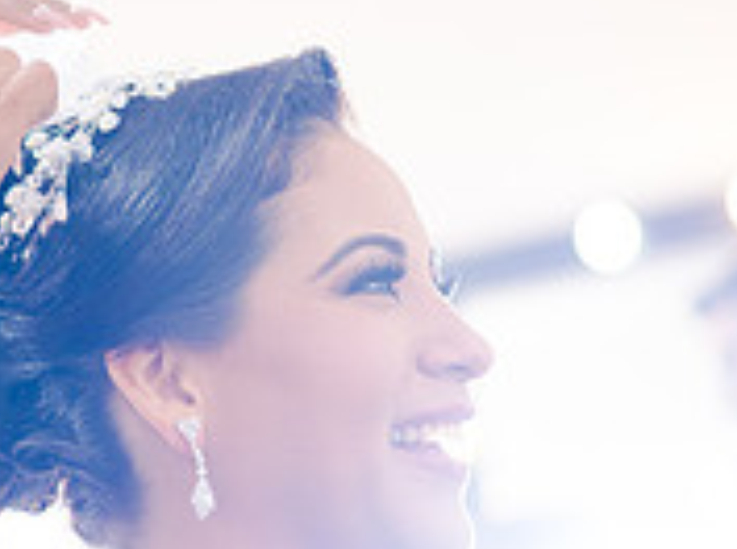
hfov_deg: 12.4
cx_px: 92
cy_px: 326
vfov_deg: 9.4
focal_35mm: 158
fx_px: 3357
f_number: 1.8
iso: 640
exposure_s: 1/125
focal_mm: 50
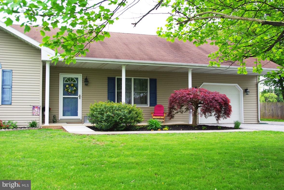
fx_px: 308
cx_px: 142
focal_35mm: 39
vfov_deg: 34.3
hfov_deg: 49.5
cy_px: 95
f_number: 4
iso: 100
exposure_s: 1/125
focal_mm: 26.25
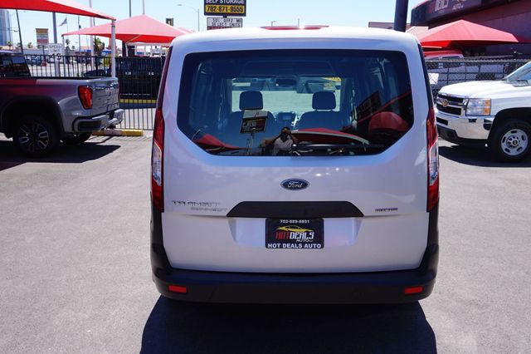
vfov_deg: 41.7
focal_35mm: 32
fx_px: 464
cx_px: 266
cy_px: 177
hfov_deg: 59.5
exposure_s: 1/100
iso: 100
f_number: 10
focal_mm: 21
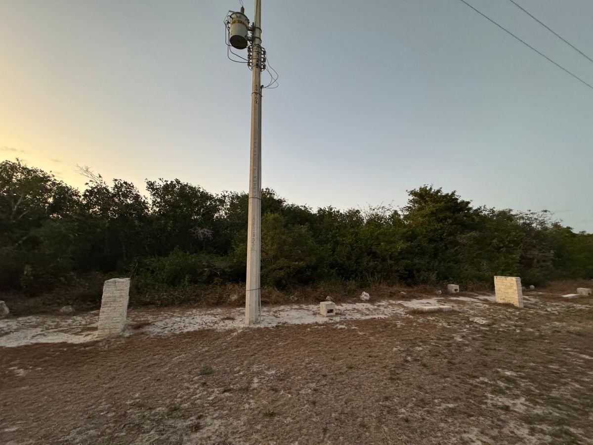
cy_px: 222
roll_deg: +0.6
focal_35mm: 14
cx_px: 296
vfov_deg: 85.7
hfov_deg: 102.1
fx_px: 240
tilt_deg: +9.0
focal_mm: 2.22
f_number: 2.2
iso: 800
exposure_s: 1/60
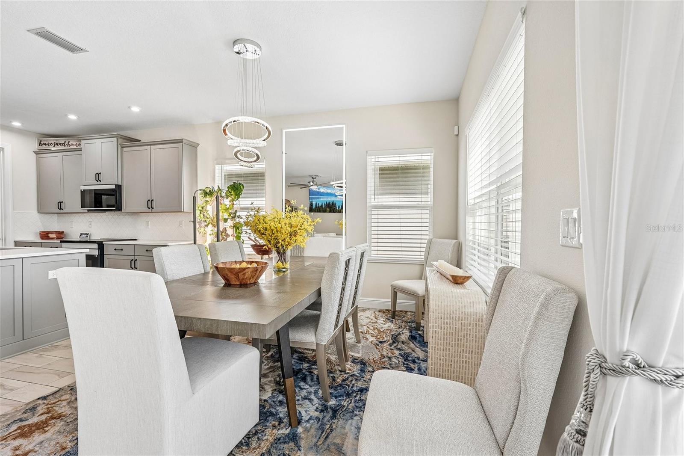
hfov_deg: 96.7
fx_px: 304
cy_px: 228
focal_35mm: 16
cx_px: 342
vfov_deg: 73.7
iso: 400
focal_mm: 16
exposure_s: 1/80
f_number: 8
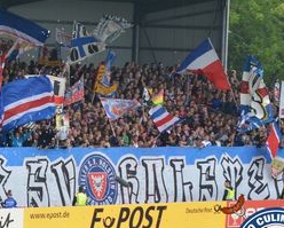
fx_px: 2121
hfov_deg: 7.6
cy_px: 100
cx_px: 26
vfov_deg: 6.2
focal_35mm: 252
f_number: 4.5
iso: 400
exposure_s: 1/1000
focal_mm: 78
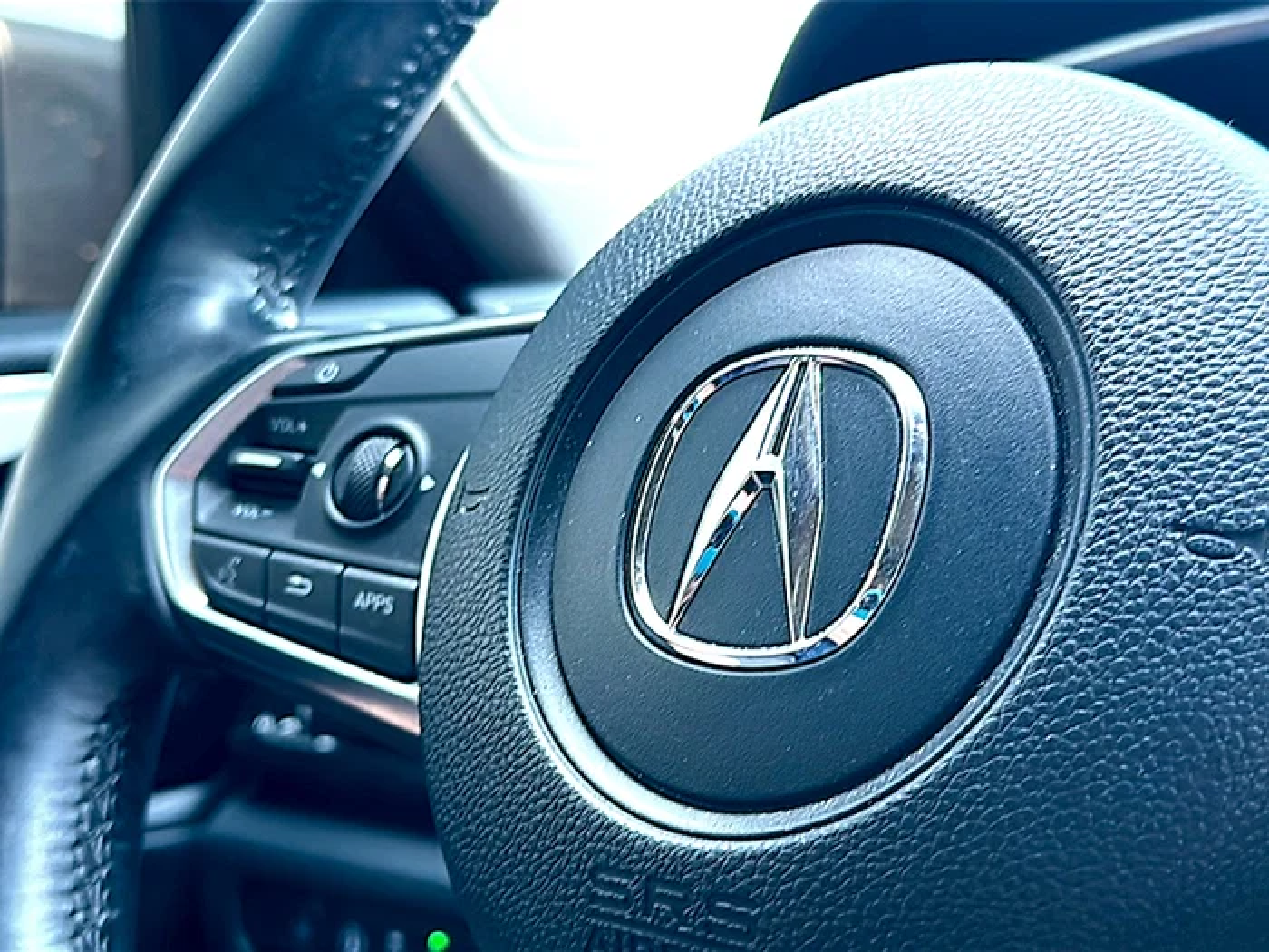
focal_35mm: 39
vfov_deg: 36.8
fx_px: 1430
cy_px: 476
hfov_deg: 47.9
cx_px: 634
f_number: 1.78
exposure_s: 1/62
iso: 80
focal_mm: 6.86
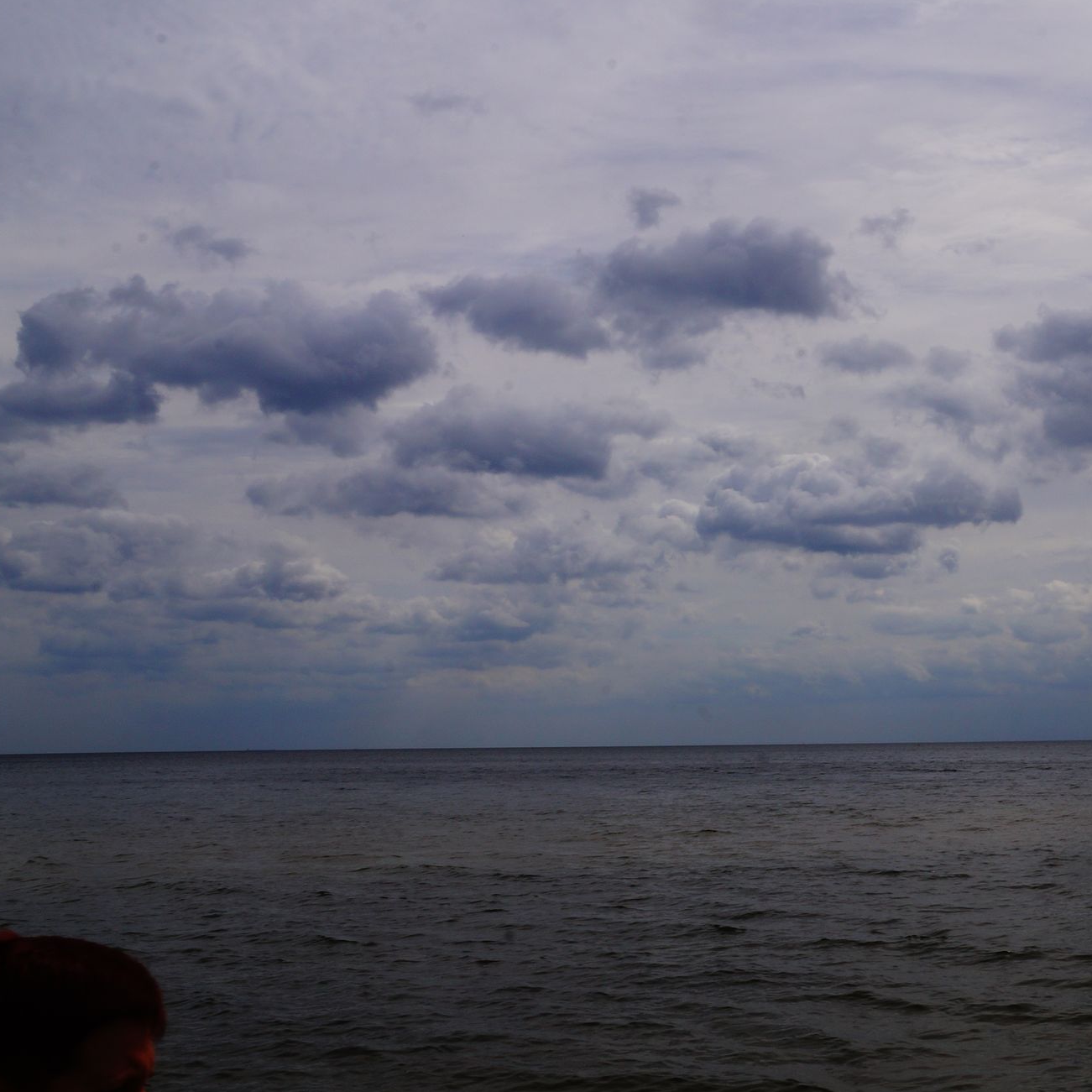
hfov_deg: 35.3
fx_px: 1677
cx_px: 819
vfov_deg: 36.1
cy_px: 540
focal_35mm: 47
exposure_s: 1/125
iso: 125
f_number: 22
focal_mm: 24
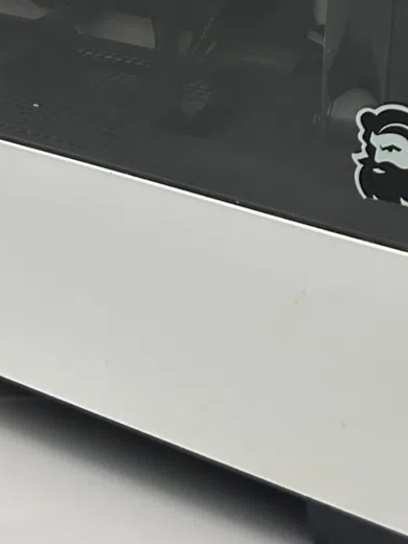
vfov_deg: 26.4
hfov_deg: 23.2
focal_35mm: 63
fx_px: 990
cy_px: -153
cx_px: 141
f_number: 1.78
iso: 1000
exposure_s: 1/40
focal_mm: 6.86
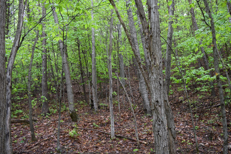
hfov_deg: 61.9
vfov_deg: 43.6
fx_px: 192
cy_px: 77
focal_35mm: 30
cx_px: 116
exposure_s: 1/100
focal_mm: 20
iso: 400
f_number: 5
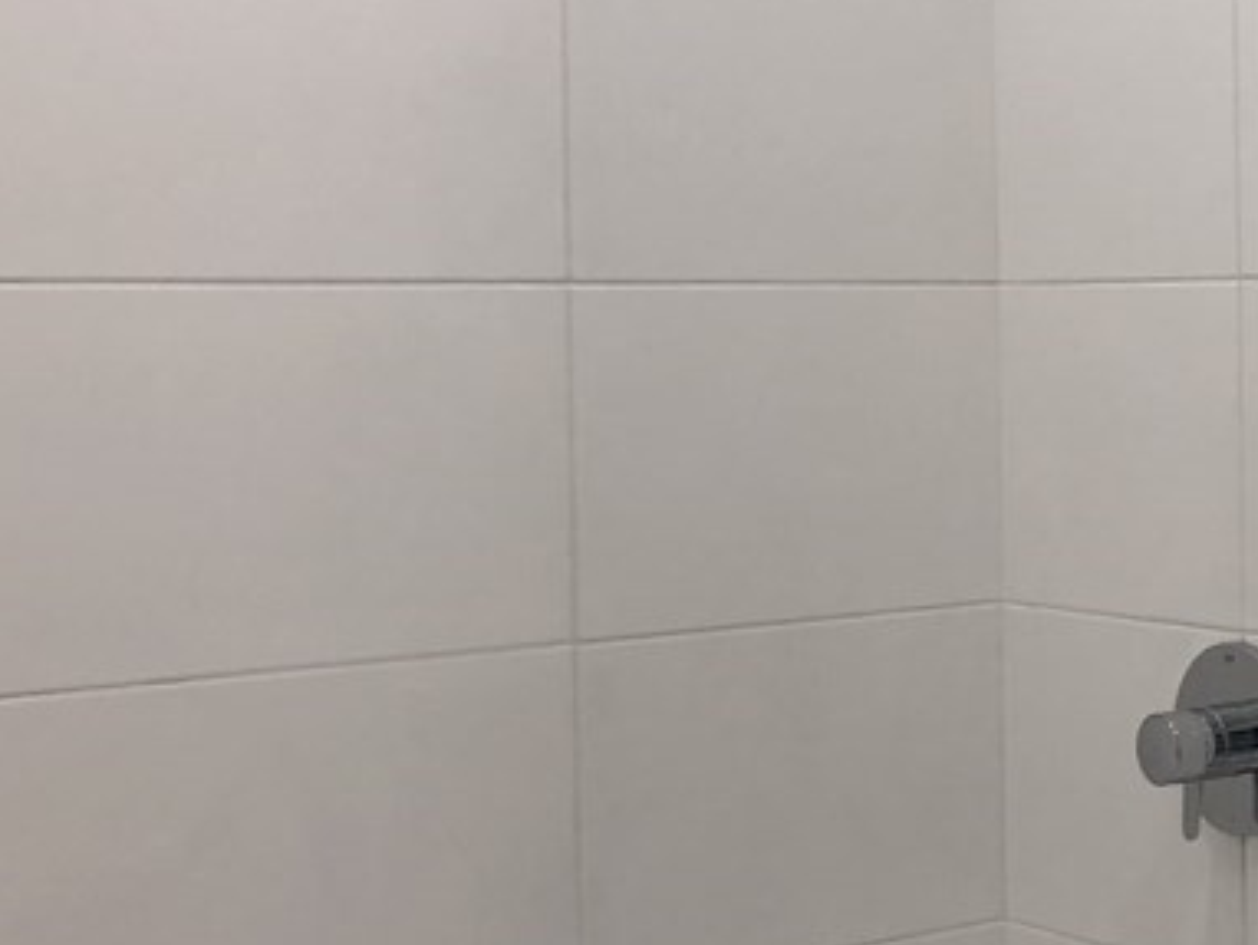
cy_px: 398
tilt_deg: -1.8
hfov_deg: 23.5
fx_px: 2727
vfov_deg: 19.6
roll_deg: +0.5
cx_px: 1548
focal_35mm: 75
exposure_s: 1/30
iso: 25
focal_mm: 4
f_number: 1.8
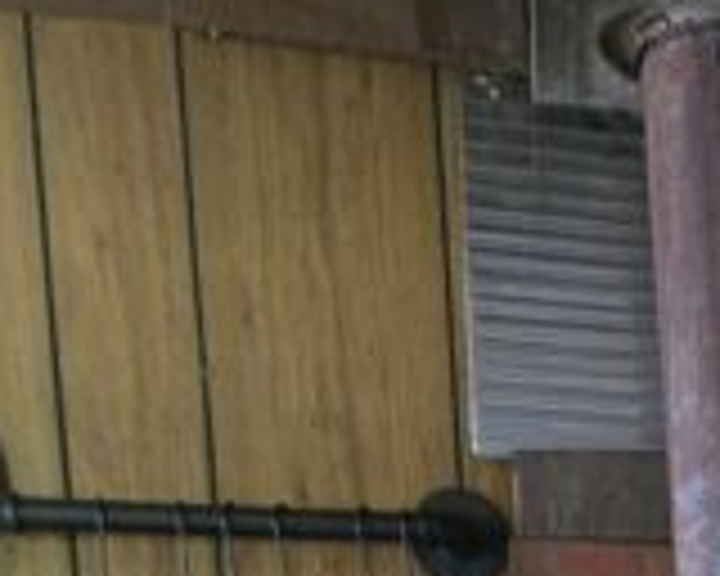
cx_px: 1116
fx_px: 2387
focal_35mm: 112
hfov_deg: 15.6
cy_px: 1400
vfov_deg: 11.4
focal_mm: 5.4
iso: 1600
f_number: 1.8
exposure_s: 1/24
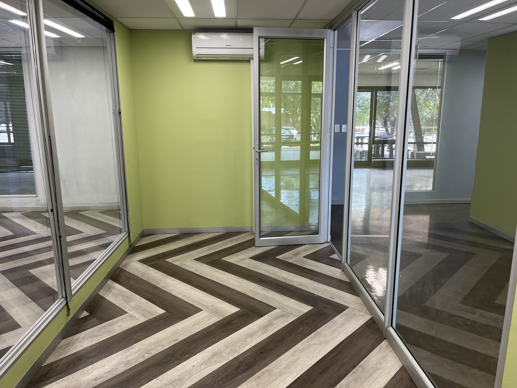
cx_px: 258
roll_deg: -0.3
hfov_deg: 67.3
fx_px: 388
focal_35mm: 26
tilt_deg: -10.8
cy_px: 194
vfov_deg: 53.1
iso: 100
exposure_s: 1/100
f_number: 1.6
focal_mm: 5.1
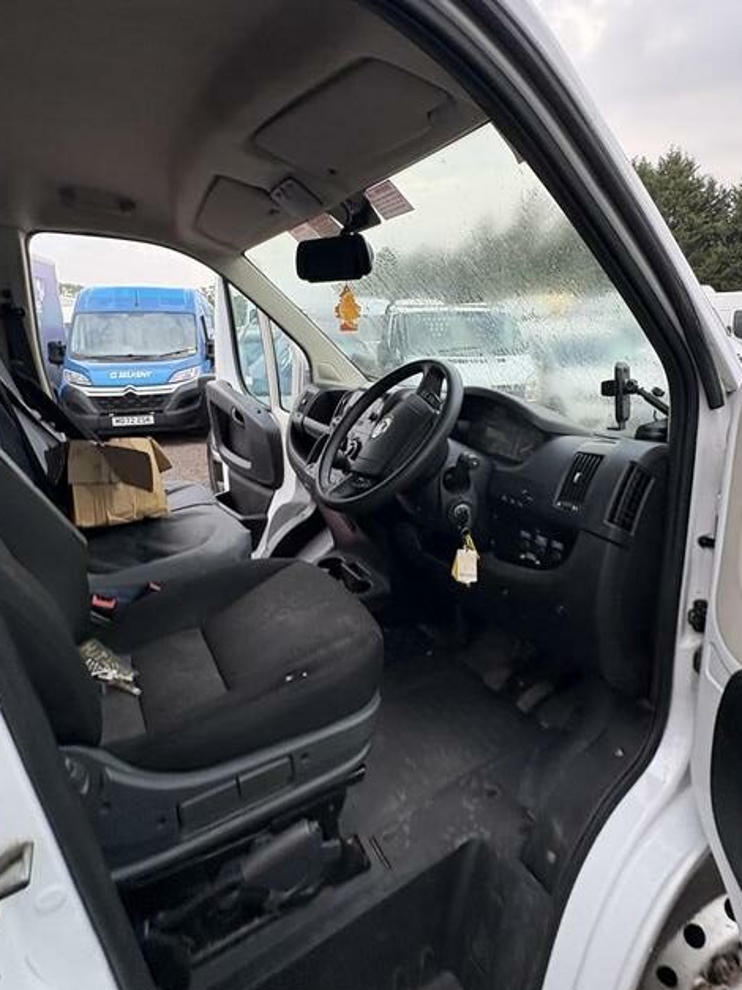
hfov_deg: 65.5
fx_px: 572
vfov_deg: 81.6
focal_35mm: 20
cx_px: 434
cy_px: 455
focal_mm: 2.22
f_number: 2.2
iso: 64
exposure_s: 1/130
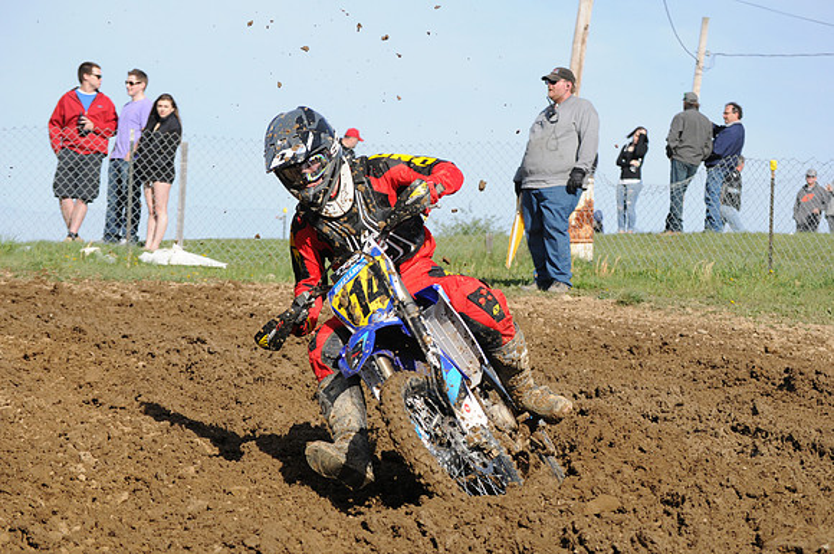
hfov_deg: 14.0
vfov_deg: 9.3
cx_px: 417
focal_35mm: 147
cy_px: 277
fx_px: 3401
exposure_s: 1/1600
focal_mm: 98
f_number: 8
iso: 640
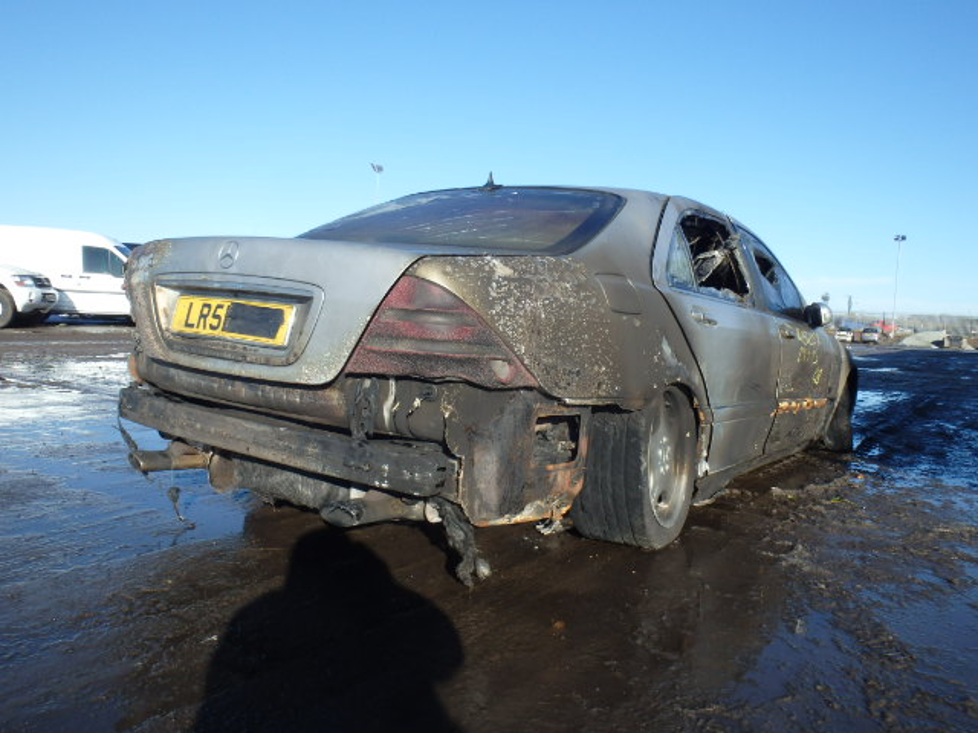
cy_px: 366
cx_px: 489
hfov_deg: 63.4
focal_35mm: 28
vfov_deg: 49.7
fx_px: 791
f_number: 3.9
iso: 125
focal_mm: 5
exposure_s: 1/500
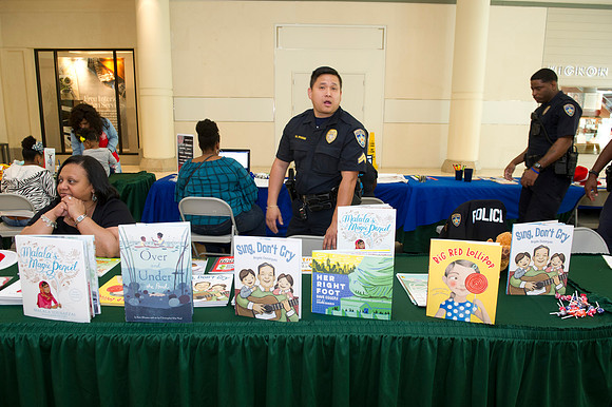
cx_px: 306
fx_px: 459
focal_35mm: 27
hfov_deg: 67.4
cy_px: 204
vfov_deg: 47.9
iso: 1250
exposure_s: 1/50
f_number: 5.6
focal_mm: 27
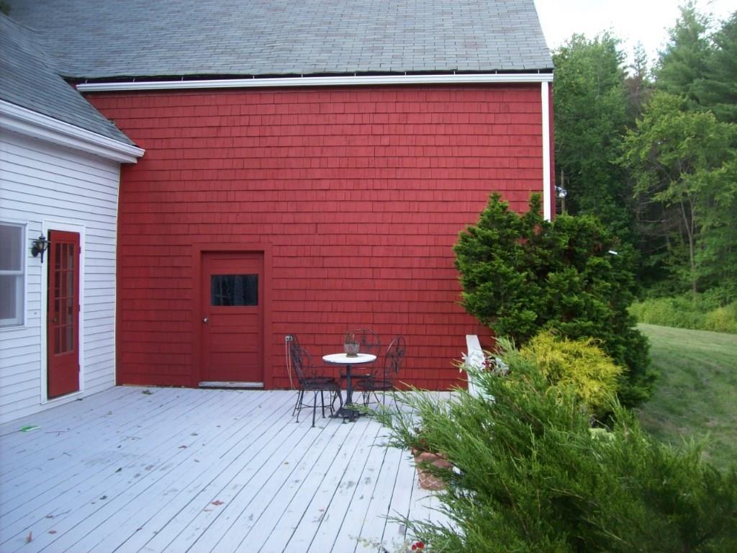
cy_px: 276
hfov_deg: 51.4
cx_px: 368
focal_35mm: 36
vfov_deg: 39.7
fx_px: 766
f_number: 2.7
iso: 80
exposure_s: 1/233
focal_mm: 6
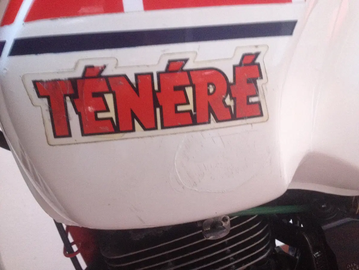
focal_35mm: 35
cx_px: 180
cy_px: 135
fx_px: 363
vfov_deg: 40.7
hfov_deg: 52.6
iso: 400
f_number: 2.4
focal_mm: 4.28
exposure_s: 1/15
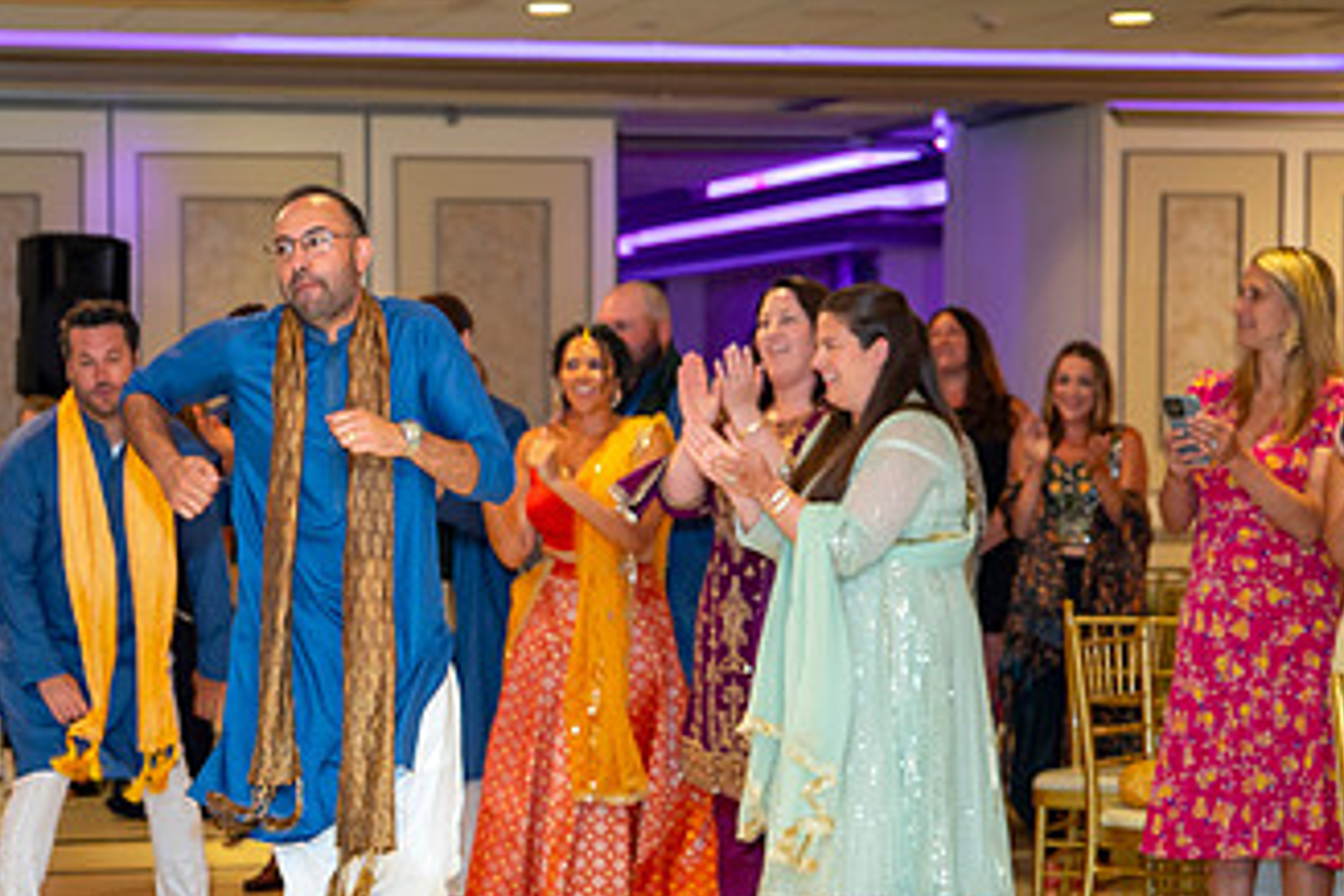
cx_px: 327
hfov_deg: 19.0
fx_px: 3994
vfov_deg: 12.8
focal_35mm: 107
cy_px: 656
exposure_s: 1/80
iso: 1000
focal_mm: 56
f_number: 2.8
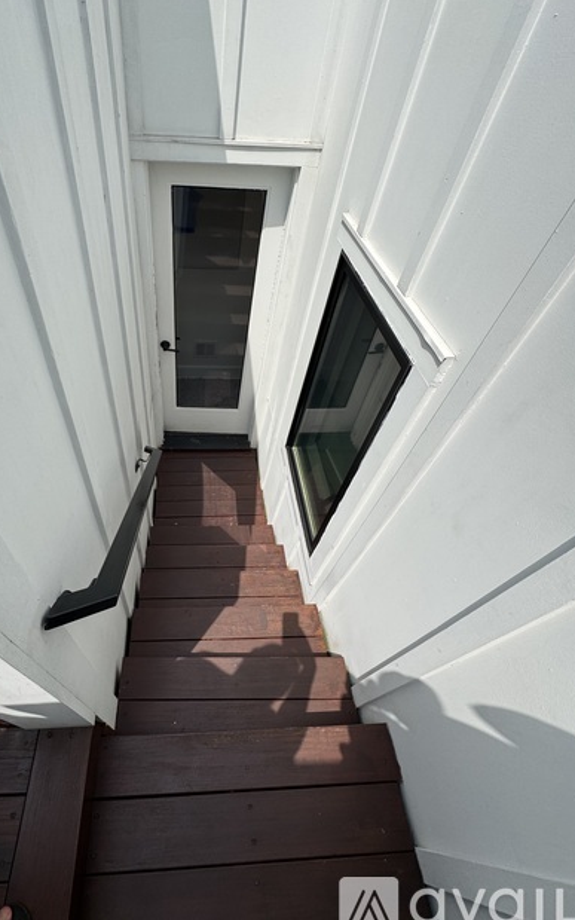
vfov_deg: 97.8
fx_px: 401
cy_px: 441
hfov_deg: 69.9
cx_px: 208
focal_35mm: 16
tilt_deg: -49.2
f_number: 2.2
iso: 50
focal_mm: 2.22
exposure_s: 1/2028
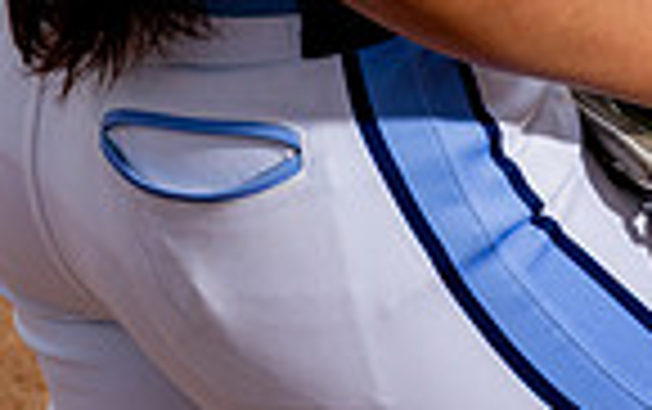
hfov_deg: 14.4
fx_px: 2580
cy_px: -541
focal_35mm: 145
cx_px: 234
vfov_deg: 8.4
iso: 80
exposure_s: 1/250
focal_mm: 46
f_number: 8
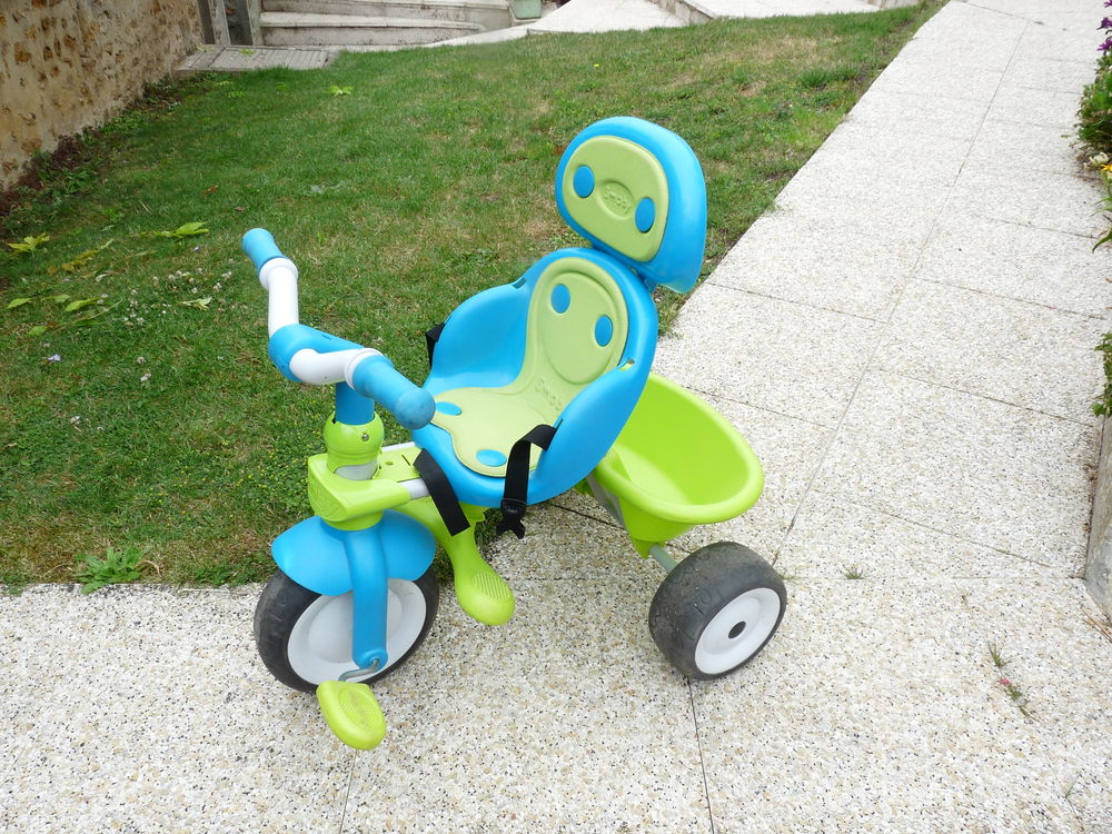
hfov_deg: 65.3
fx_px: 867
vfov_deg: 51.4
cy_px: 417
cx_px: 556
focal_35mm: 27
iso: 100
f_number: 5
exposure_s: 1/200
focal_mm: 4.8
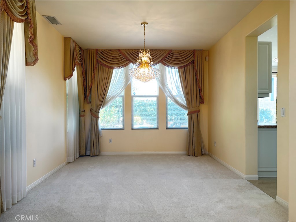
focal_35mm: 24
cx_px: 148
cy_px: 111
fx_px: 205
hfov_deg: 71.6
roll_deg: +0.0
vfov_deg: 56.8
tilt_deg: +1.1
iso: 250
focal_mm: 6.76
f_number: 1.78
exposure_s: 1/60
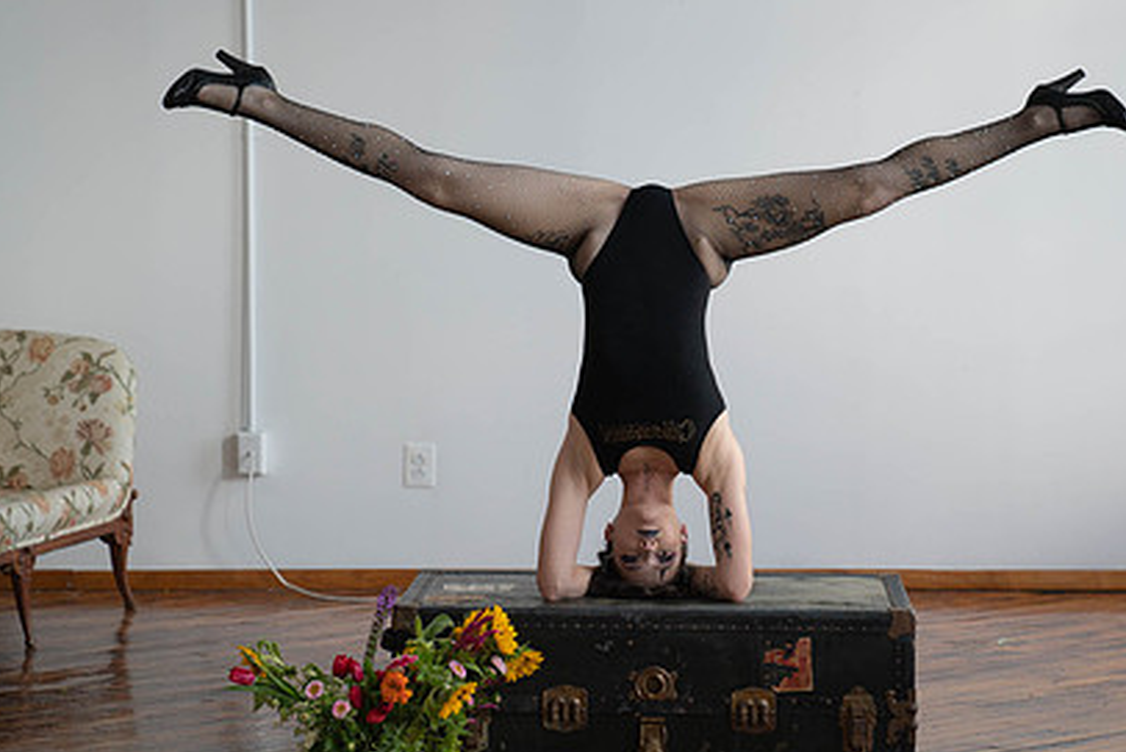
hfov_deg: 20.3
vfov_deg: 13.7
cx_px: 738
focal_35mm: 100
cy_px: 334
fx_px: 3129
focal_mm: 70
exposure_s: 1/160
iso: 320
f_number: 2.8
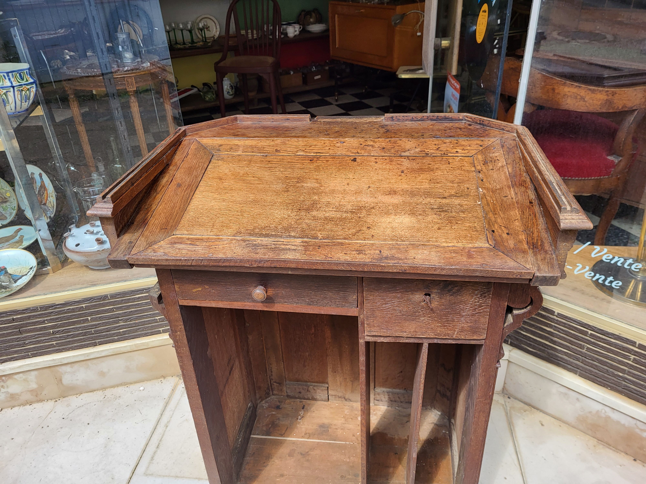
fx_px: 485
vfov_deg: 53.1
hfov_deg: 67.3
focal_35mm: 26
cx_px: 323
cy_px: 242
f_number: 1.8
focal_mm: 5.4
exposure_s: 1/463
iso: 40
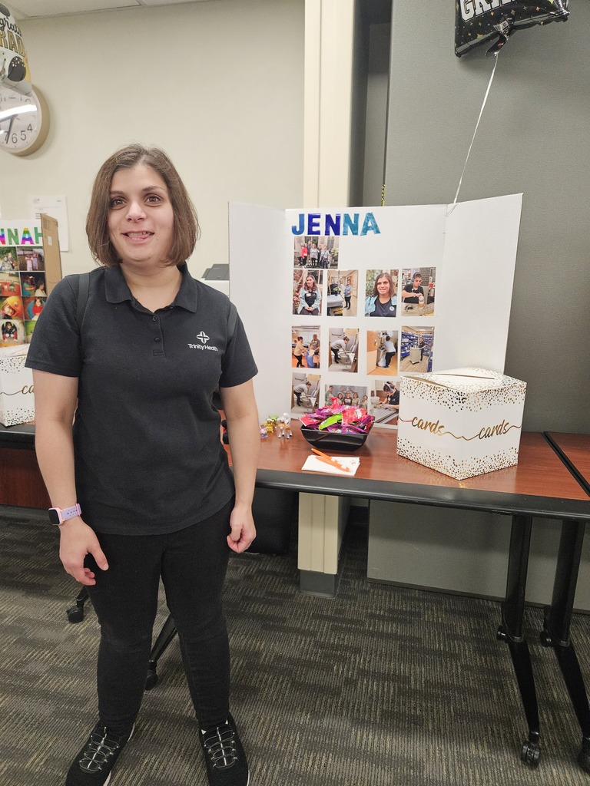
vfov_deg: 73.9
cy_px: 393
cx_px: 295
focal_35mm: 23
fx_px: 523
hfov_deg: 58.9
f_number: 1.8
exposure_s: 1/240
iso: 500
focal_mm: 5.4
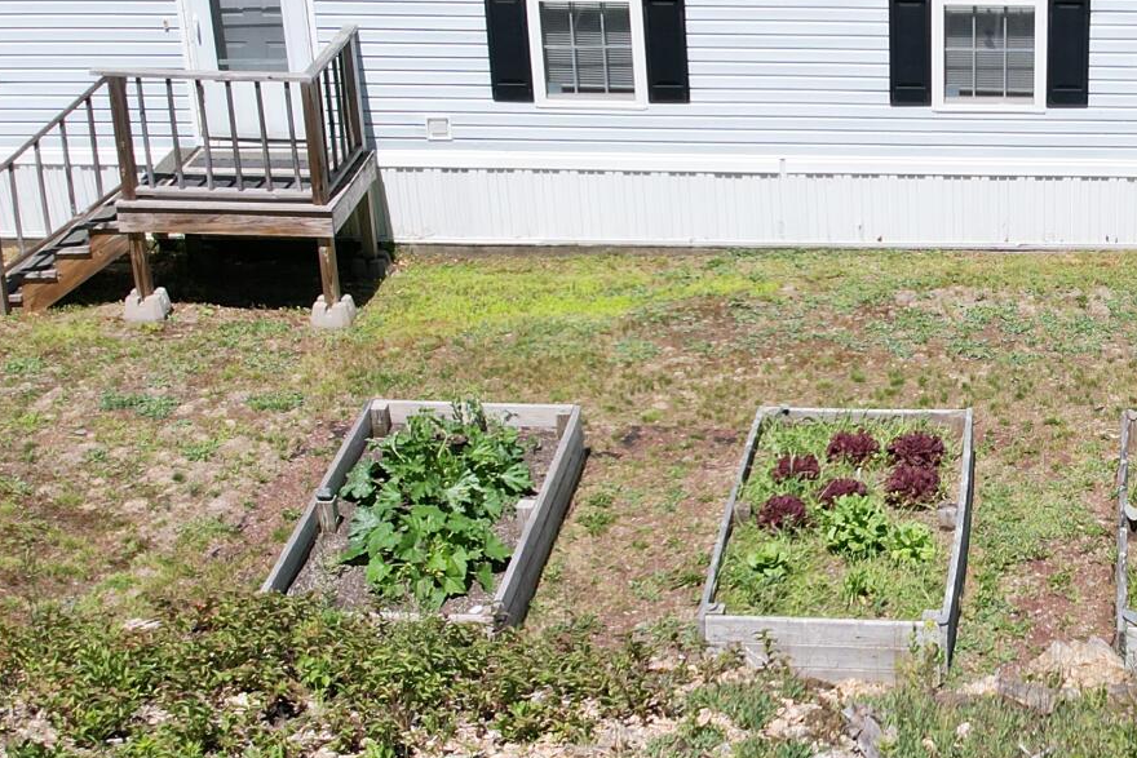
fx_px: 2369
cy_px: 306
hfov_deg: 26.2
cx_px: 999
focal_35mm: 75
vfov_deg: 18.2
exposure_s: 1/2500
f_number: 2.8
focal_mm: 8.38
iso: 140
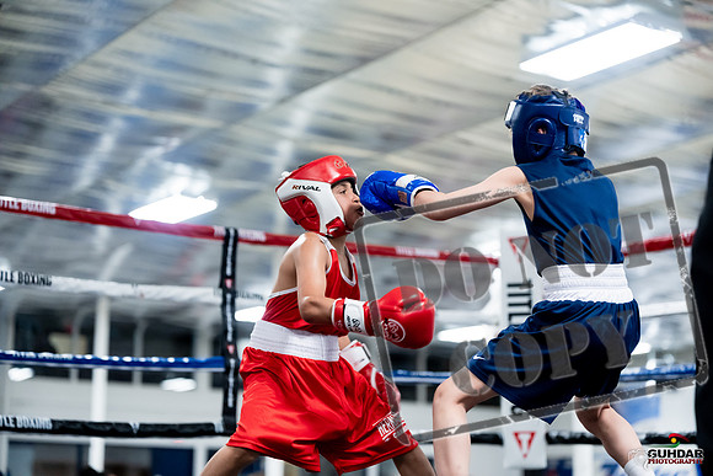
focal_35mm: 70
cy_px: 238
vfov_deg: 19.5
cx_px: 356
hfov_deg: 28.8
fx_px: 1387
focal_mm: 70
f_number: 2
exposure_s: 1/800
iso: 3200
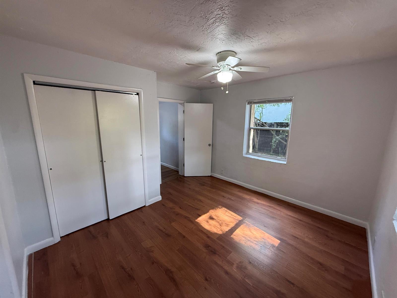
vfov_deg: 85.7
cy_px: 149
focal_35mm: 14
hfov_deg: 102.1
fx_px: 161
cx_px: 198
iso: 200
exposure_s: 1/60
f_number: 2.2
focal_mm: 2.22
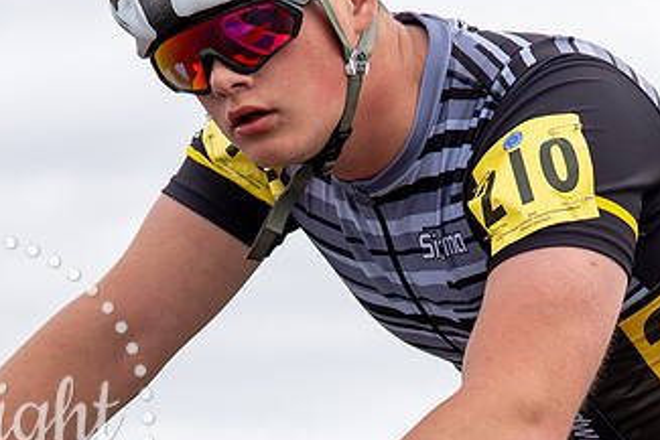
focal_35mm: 267
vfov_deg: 5.1
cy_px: 383
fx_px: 4897
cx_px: 289
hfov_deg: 7.7
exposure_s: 1/1000
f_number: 3.5
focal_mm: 70
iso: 125
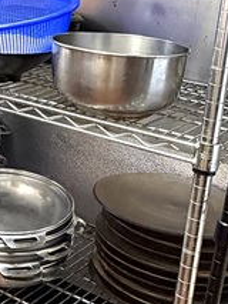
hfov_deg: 19.2
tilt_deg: -12.3
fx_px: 623
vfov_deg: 27.0
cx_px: -67
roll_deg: -3.3
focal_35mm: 71
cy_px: 76
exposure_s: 1/60
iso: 400
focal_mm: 2.22
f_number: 2.2
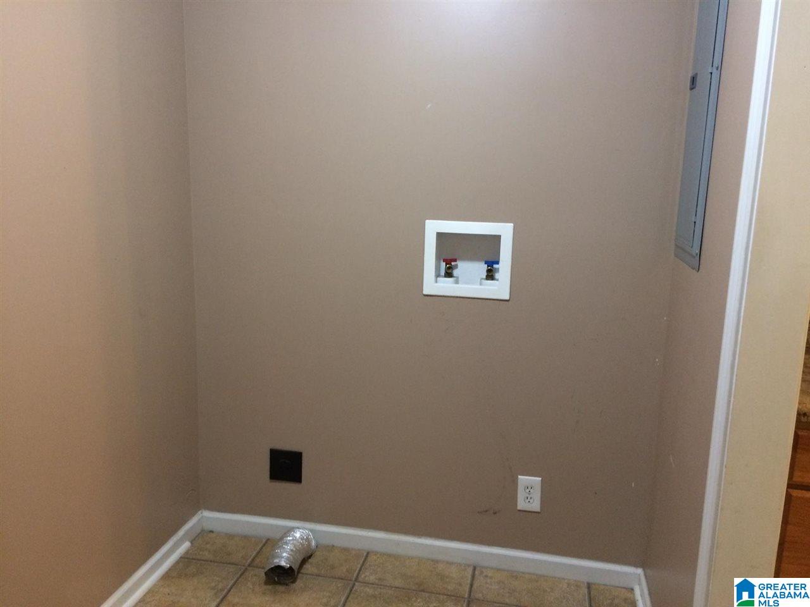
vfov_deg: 48.2
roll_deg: -0.2
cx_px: 405
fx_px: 679
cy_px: 304
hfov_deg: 61.7
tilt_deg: -11.4
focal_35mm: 29
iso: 250
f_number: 2.2
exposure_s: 1/24
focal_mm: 4.15
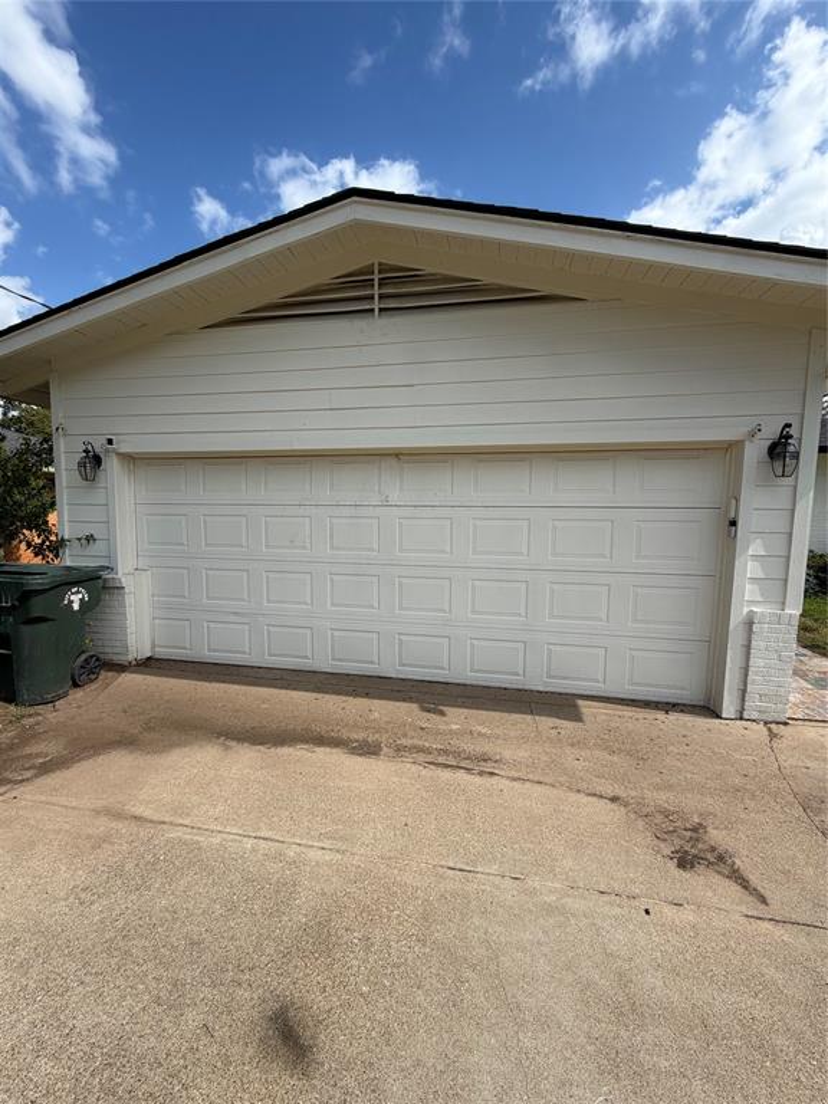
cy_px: 552
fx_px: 446
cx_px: 414
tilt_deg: -5.4
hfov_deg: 85.7
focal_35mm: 14
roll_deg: -1.6
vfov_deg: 102.1
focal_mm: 2.22
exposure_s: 1/1189
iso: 20
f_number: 2.2
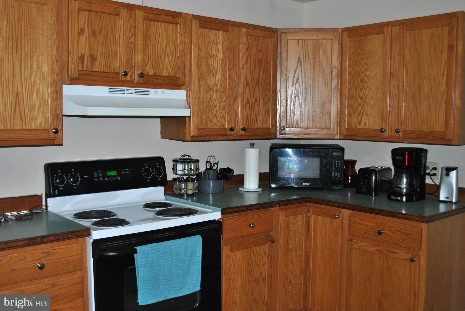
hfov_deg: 53.1
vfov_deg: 37.0
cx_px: 232
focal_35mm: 36
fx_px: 465
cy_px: 156
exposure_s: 1/60
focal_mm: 24
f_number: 4
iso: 200
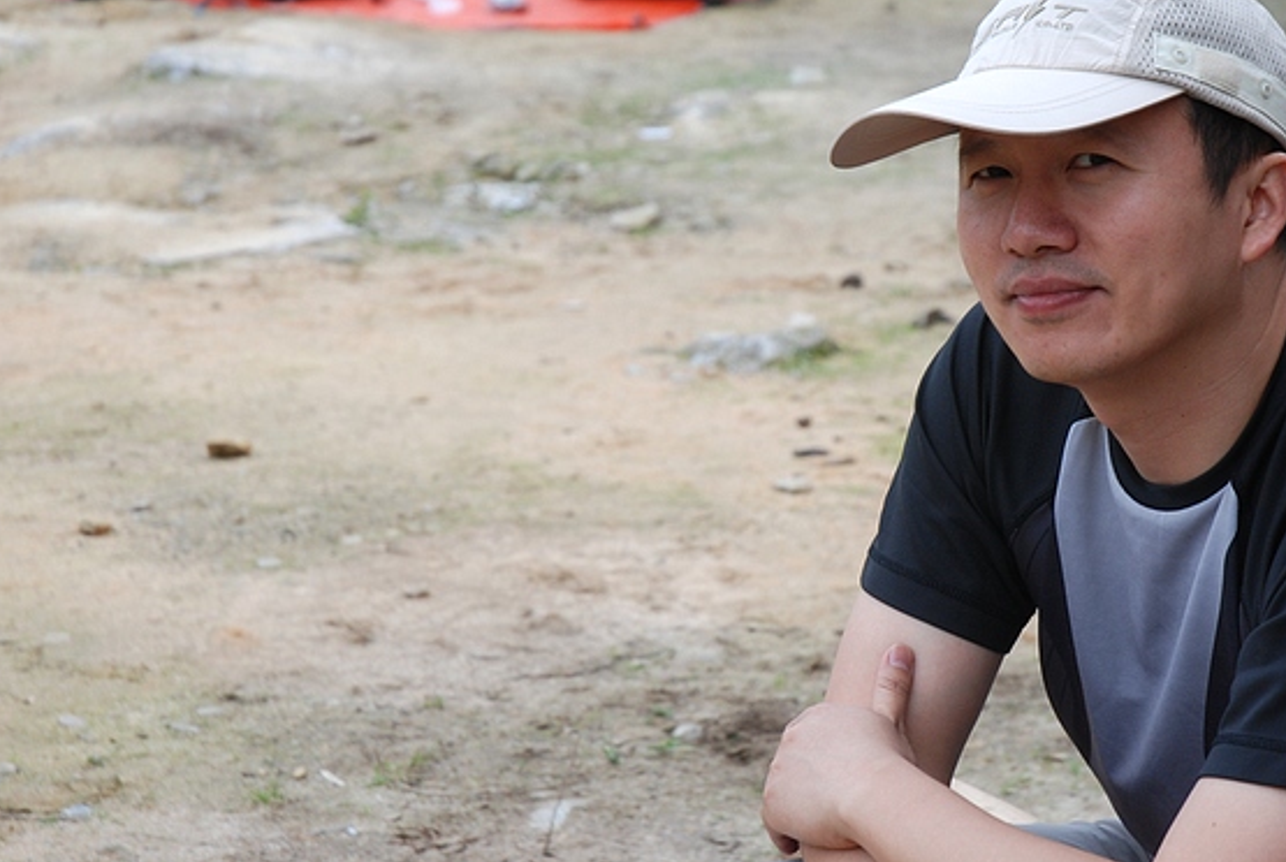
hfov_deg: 16.9
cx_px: 779
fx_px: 4329
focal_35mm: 121
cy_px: 355
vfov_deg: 11.4
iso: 250
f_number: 5.6
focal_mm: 56
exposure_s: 1/250
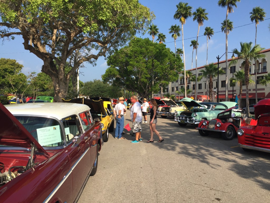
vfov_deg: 48.2
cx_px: 135
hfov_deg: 61.7
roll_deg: -3.0
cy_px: 102
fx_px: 226
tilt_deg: +1.0
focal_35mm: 29
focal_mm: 4.15
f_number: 2.2
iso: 32
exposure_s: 1/1464
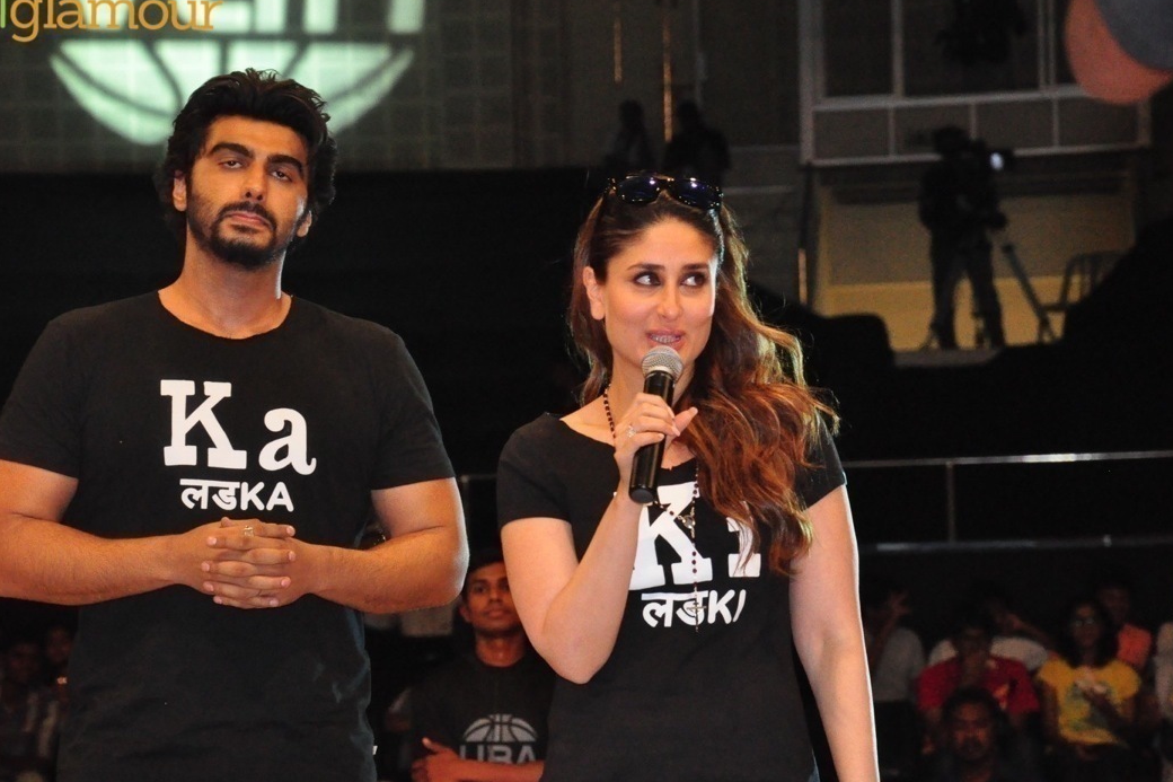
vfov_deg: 7.6
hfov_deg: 11.3
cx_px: 508
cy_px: 419
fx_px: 5915
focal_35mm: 182
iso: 3200
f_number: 5.6
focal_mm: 105
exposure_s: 1/125
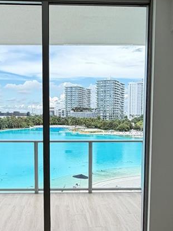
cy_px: 141
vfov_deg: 45.5
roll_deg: -0.3
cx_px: 72
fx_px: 273
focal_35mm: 41
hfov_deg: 35.0
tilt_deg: -5.9
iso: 50
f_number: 2.2
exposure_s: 1/408
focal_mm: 2.22
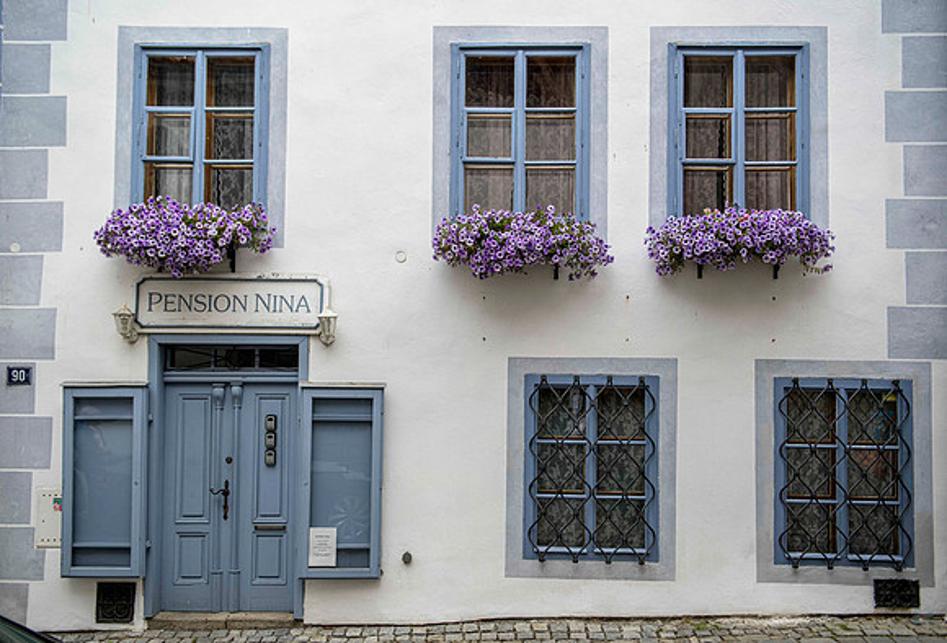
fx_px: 906
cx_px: 478
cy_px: 330
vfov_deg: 39.1
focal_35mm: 34
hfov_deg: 55.2
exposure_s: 1/400
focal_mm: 32
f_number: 3.5
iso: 64
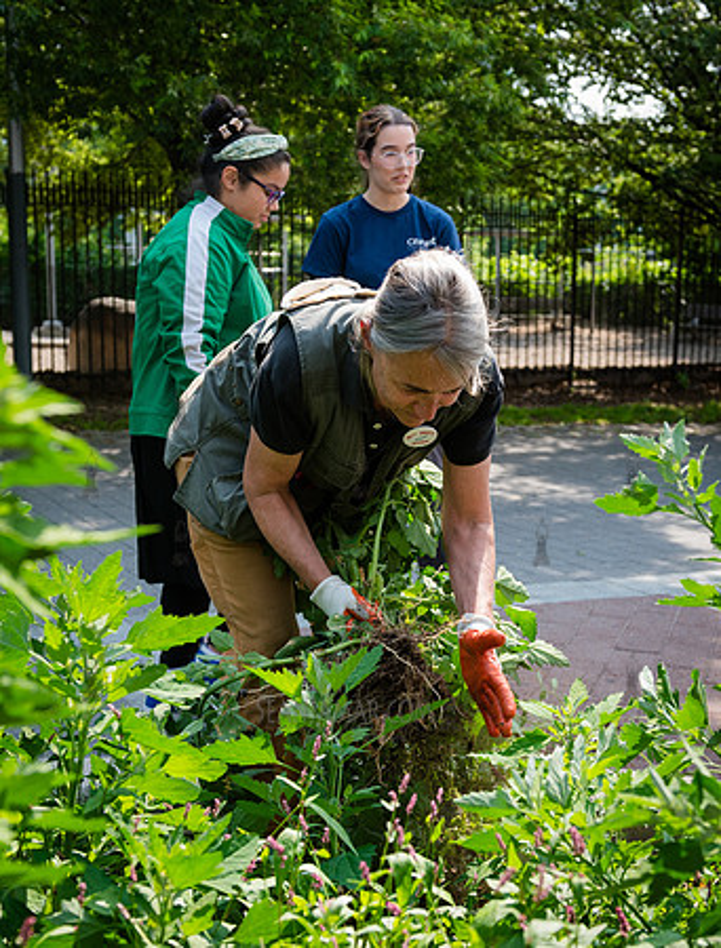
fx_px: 1355
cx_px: 402
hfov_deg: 29.8
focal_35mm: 49
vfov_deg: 38.6
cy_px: 474
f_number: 4
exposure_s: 1/1000
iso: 500
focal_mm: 34
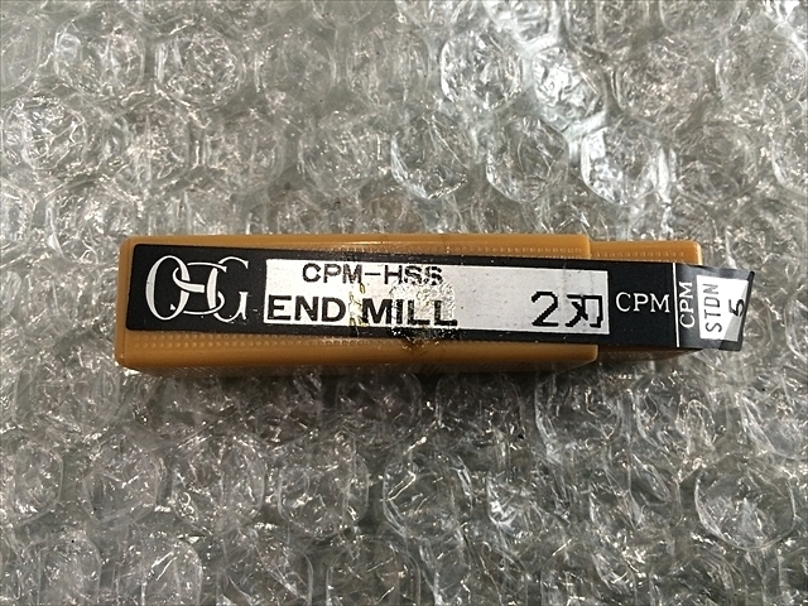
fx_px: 677
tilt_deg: -82.2
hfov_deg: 61.7
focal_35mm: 29
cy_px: 303
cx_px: 404
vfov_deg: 48.2
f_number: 2.2
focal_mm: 4.15
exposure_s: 1/30
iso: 100
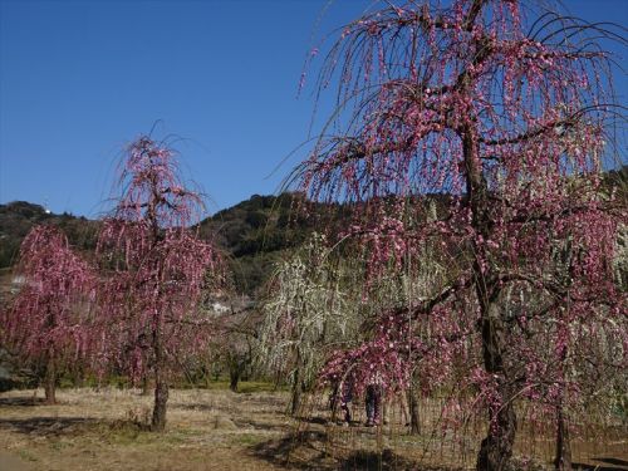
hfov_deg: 42.9
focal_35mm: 44
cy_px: 236
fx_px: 798
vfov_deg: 32.9
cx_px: 314
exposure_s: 1/1000
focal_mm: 7.58
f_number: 4.5
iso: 80
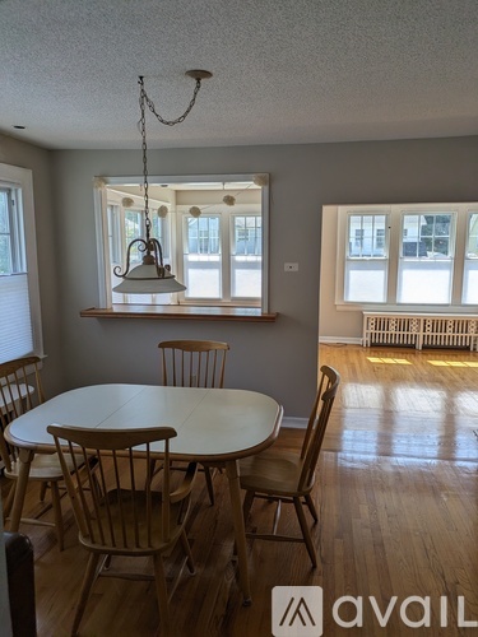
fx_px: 460
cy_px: 318
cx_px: 239
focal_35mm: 25
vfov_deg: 69.4
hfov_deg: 54.9
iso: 39
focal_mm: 5.43
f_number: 1.89
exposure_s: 1/515
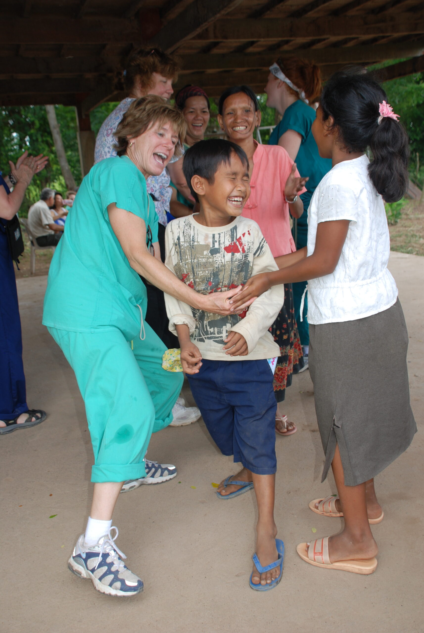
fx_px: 634
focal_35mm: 36
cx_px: 212
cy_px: 316
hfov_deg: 37.0
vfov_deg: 53.1
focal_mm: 24
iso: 140
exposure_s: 1/125
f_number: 4
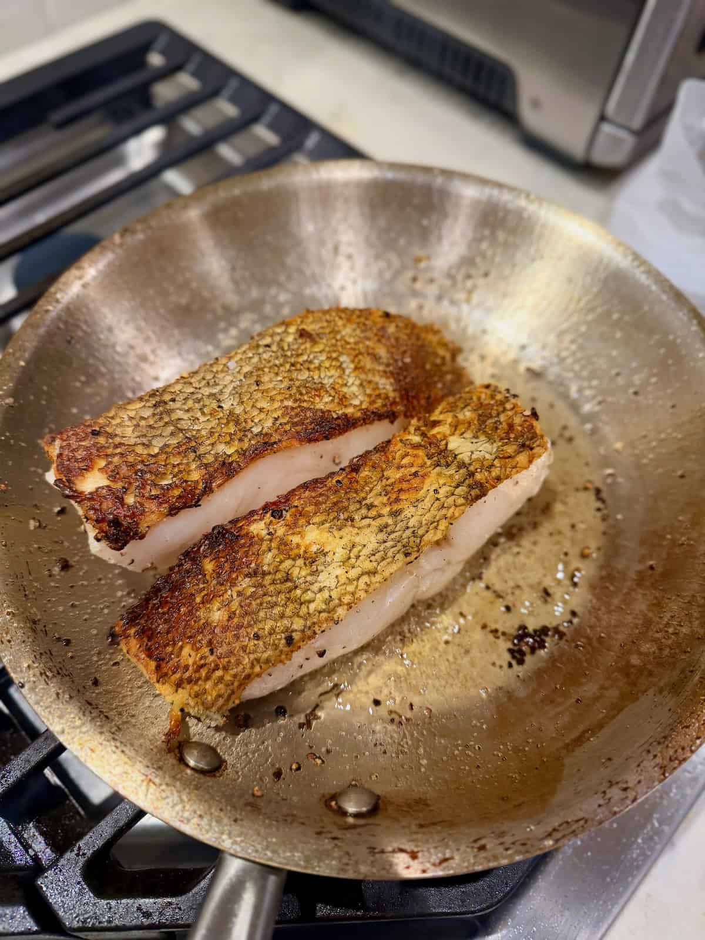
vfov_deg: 71.6
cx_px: 352
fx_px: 652
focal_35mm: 24
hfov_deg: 56.8
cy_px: 470
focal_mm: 6.8
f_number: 1.8
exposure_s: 1/120
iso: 160
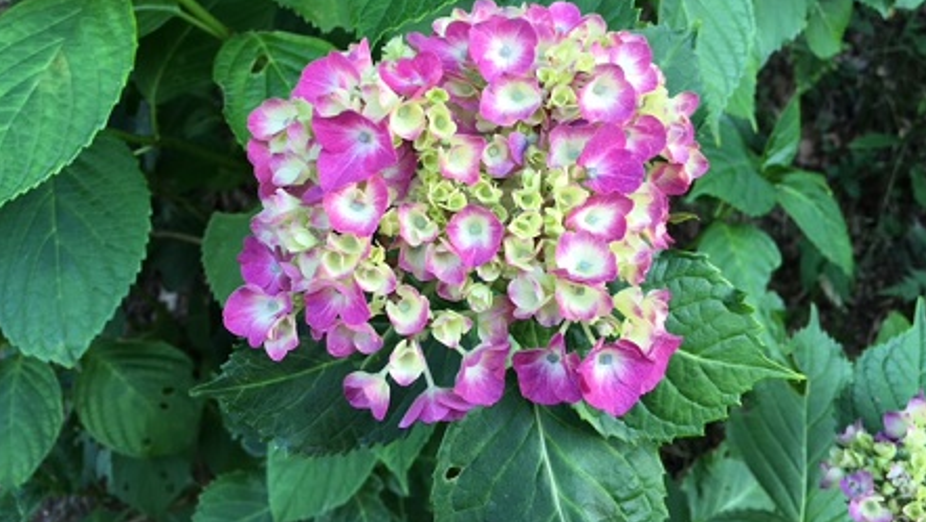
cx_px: 463
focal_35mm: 32
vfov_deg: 36.4
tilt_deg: -14.2
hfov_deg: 61.0
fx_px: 786
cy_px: 178
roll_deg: -2.1
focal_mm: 4.15
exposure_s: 1/120
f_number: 2.2
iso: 32
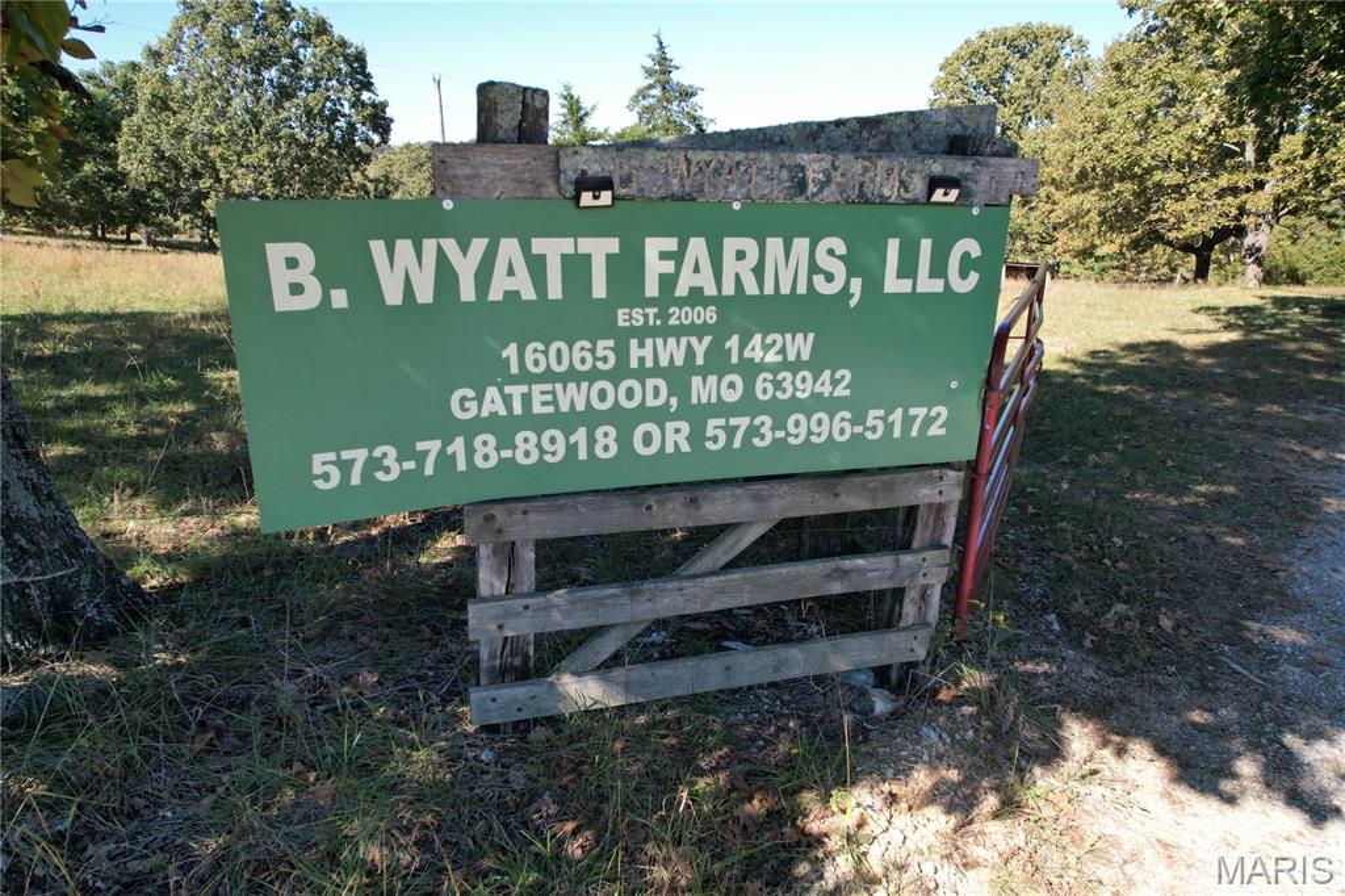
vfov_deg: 57.2
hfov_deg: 78.6
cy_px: 448
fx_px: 822
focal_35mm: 22
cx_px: 672
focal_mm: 8.38
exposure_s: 1/640
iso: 100
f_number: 2.8
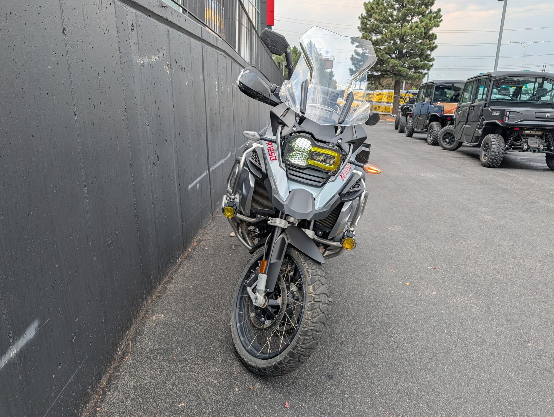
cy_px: 208
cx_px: 277
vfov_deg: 56.9
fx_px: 385
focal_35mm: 24
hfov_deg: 71.5
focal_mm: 6.9
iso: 19
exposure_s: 1/602
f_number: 1.68
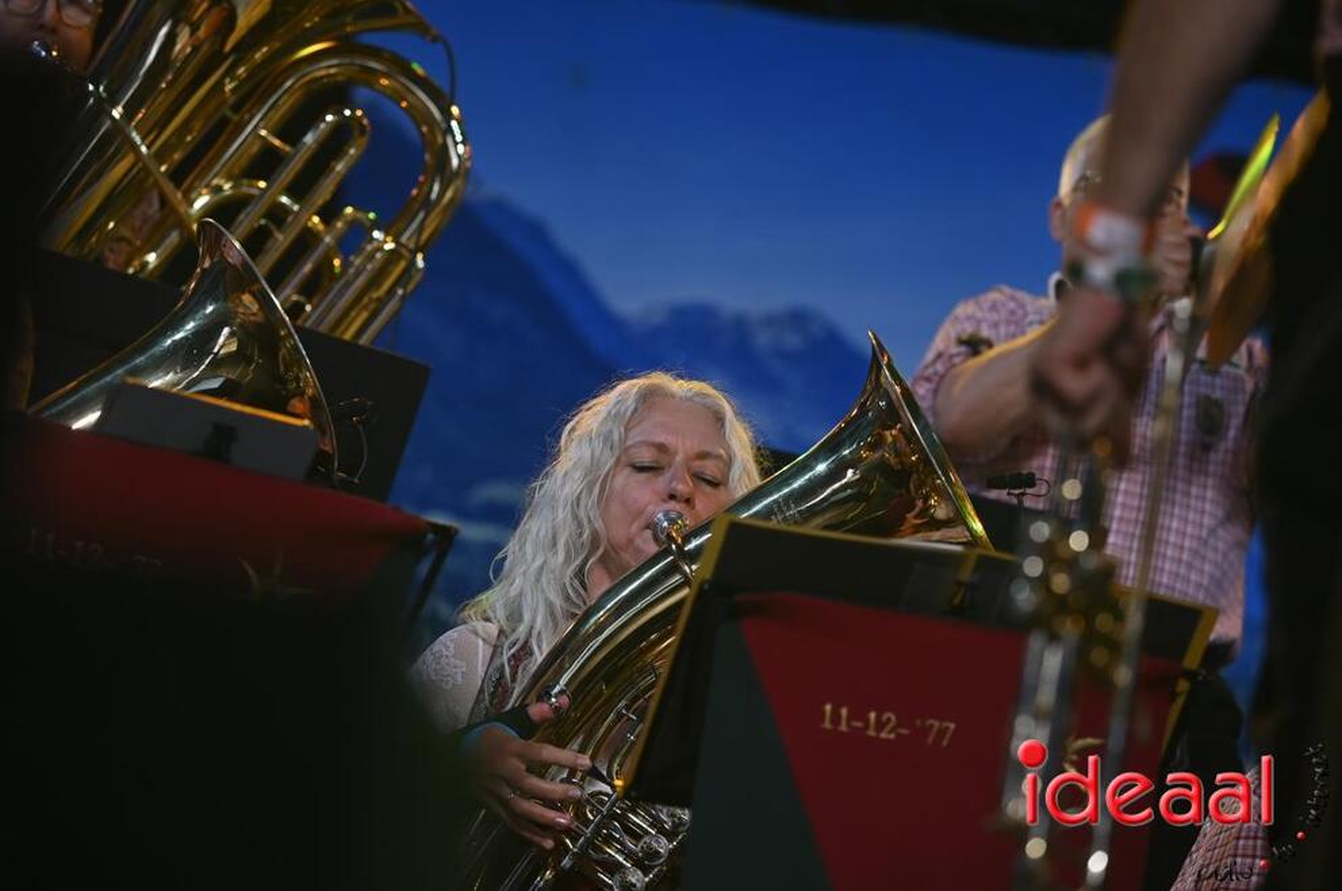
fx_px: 6702
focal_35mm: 180
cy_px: 446
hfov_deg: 11.4
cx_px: 671
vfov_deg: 7.6
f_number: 4.8
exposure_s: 1/250
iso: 1600
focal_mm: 180
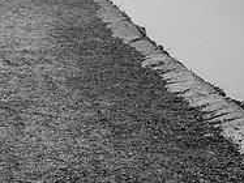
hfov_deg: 12.9
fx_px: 1071
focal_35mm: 152
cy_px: -14
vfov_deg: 9.7
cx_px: 44
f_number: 14
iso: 100
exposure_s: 1/6
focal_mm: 24
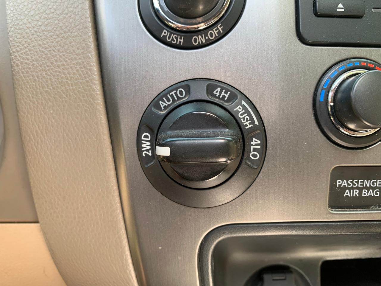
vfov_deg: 53.1
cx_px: 190
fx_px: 286
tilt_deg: -16.4
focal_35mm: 26
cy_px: 143
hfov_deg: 67.3
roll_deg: -2.9
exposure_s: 1/121
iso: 40
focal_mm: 4.25
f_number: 1.8
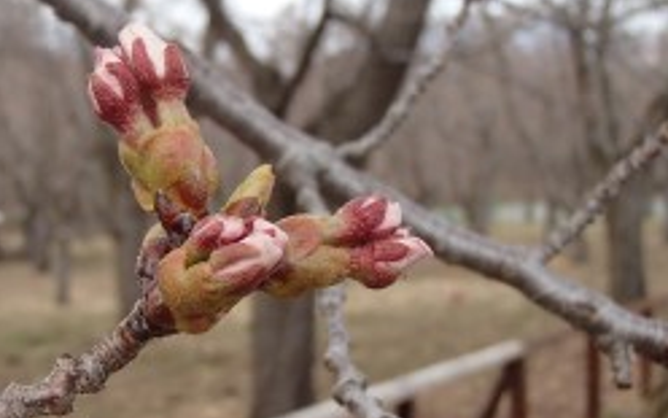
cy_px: 264
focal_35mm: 57
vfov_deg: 22.7
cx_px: 210
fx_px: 1038
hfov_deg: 35.3
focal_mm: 6.64
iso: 200
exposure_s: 1/200
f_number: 4.7
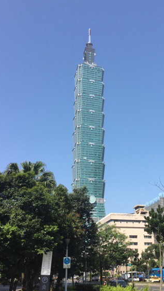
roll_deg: +0.5
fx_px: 294
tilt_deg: +22.6
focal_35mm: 38
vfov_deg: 52.7
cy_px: 159
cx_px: 116
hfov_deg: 30.8
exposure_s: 1/1006
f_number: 2.4
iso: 25
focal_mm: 3.3
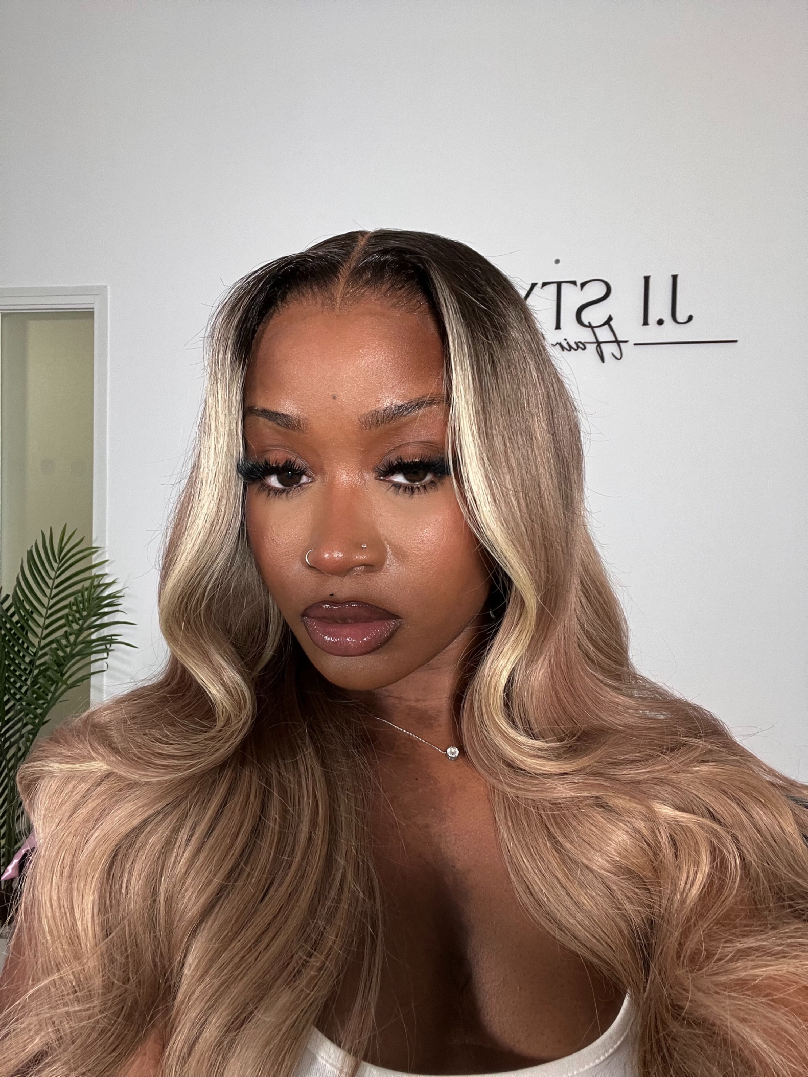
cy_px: 538
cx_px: 404
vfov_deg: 73.9
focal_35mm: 23
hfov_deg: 58.9
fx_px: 716
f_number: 2.2
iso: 200
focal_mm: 2.71
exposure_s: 1/60
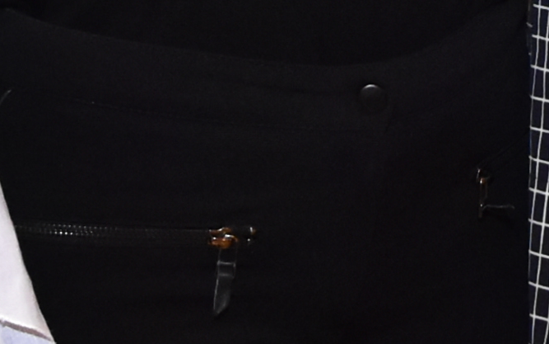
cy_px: -318
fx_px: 3239
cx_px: 477
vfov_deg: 5.9
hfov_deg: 9.7
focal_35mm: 216
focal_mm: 21
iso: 2500
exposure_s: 1/50
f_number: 3.8
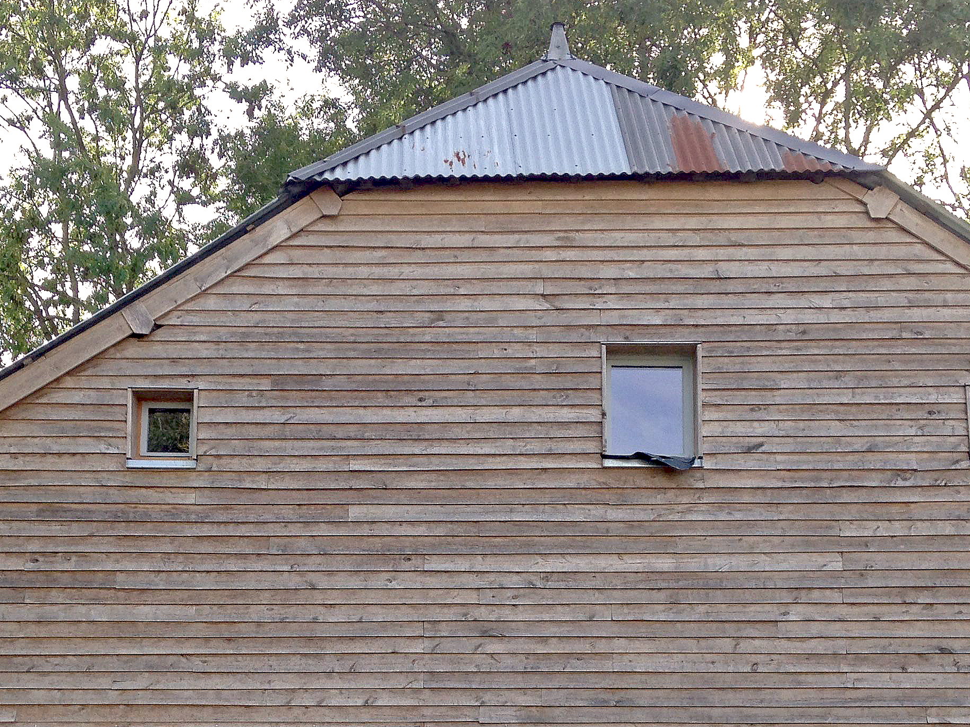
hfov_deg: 32.7
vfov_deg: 24.3
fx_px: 1653
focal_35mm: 59
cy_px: 602
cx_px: 441
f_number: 2.4
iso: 50
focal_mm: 4.12
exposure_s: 1/296
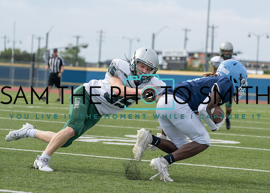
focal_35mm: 176
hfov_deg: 11.5
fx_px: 1346
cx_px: 144
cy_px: 96
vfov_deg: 8.2
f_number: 5.6
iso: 400
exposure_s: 1/1250
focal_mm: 166
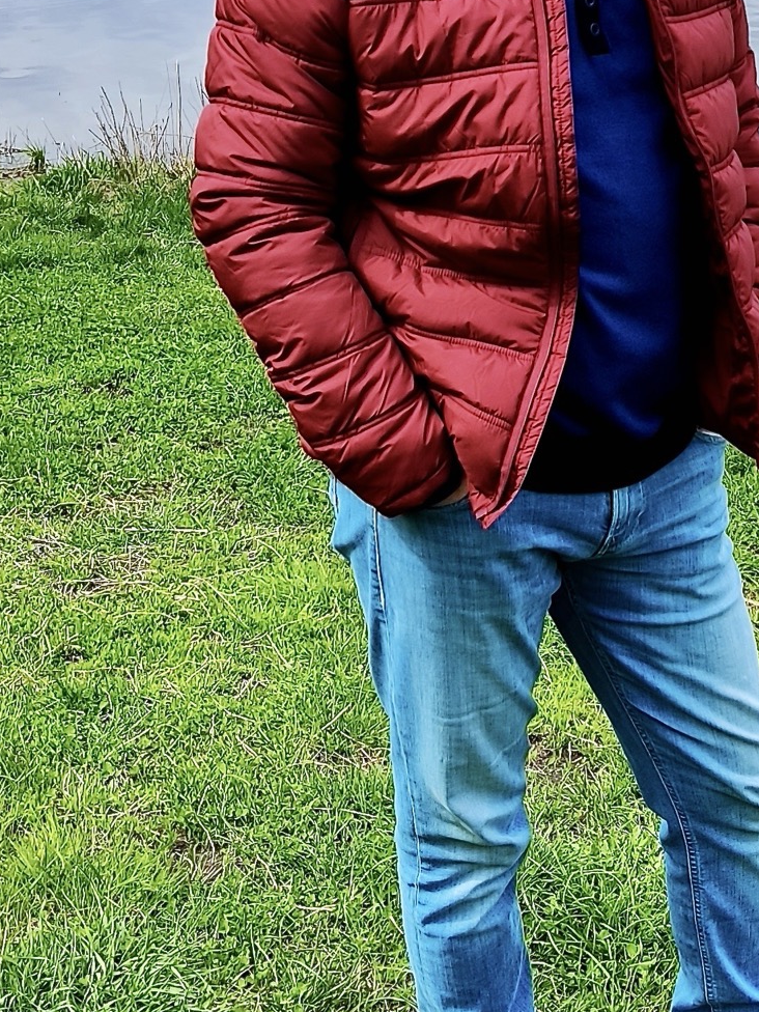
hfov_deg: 34.6
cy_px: 250
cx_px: 534
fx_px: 1199
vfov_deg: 44.2
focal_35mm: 41
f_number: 1.79
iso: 50
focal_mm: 4.71
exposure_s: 1/1287
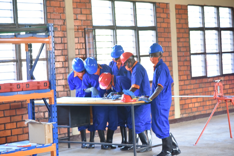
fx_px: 650
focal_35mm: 100
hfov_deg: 20.4
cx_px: 117
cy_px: 78
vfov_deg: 13.7
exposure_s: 1/30
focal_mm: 100
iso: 800
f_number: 4
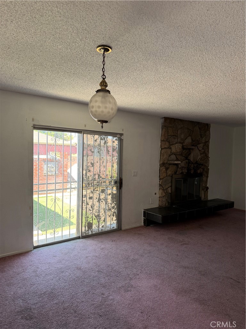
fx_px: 227
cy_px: 164
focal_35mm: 24
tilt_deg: -3.4
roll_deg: -1.4
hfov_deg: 56.8
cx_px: 123
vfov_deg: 71.6
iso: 100
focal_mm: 6.76
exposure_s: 1/121
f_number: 1.78
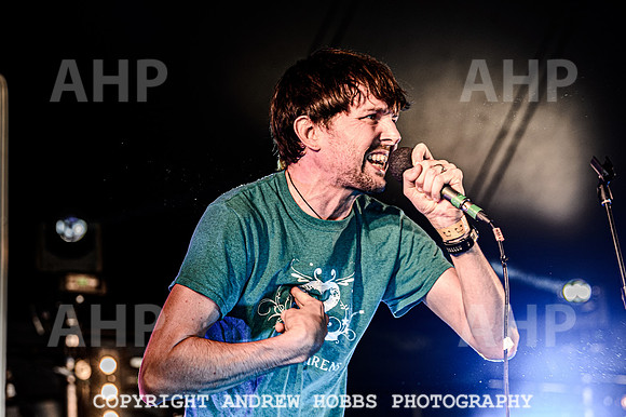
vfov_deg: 13.4
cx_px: 313
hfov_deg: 20.0
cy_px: 208
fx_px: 1773
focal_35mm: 102
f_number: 4.5
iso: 1000
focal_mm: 102
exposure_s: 1/200
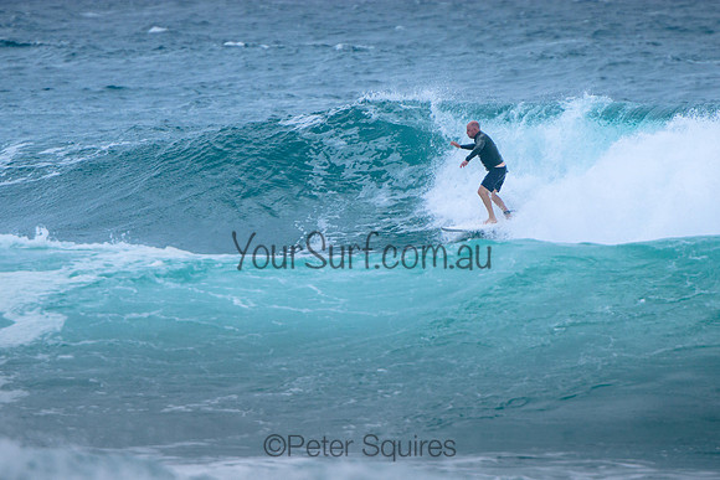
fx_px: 11005
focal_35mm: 550
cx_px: 424
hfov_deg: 3.7
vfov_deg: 2.5
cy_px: 159
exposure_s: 1/2000
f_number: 5.6
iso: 360
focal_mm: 400
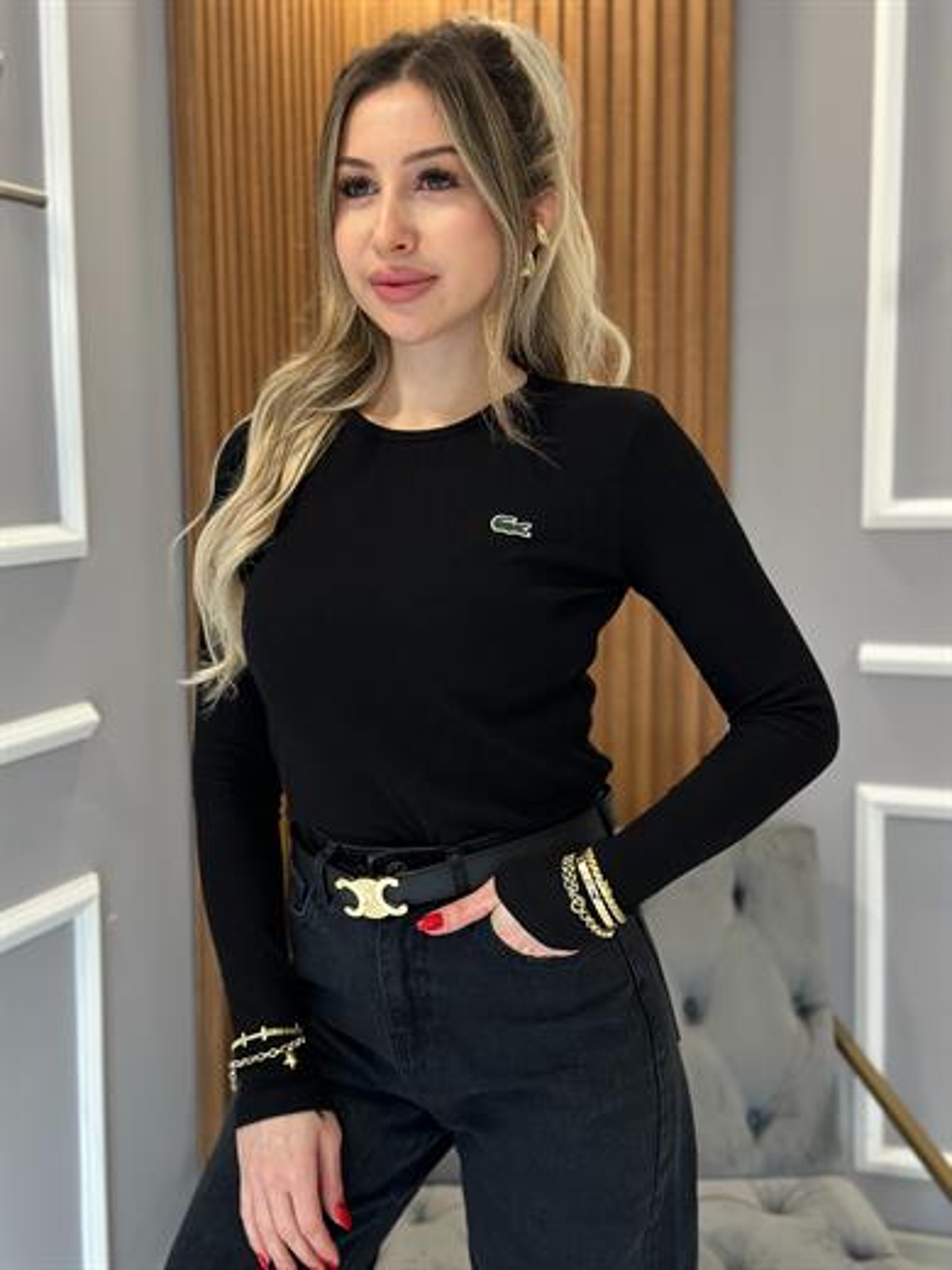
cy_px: 635
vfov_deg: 39.7
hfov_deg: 30.3
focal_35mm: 48
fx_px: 1760
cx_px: 476
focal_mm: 6.86
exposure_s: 1/61
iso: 125
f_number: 1.78
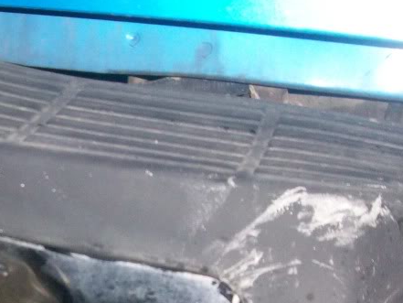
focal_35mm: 79
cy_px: 274
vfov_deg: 18.4
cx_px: 12
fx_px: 920
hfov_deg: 23.8
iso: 160
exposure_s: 1/60
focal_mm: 5.7
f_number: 2.8
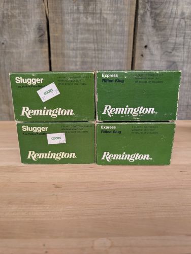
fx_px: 176
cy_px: 127
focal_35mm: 24
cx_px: 96
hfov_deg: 56.9
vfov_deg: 71.5
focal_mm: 6.9
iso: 115
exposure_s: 1/30
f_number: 1.68
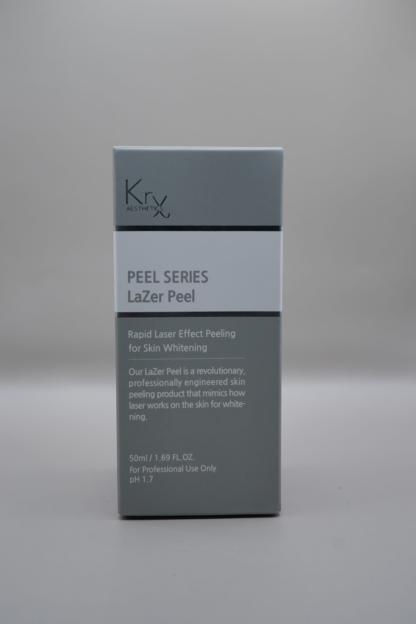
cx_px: 208
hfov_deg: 36.9
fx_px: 624
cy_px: 312
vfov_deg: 53.1
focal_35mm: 36
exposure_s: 1/100
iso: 250
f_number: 6.3
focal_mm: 24
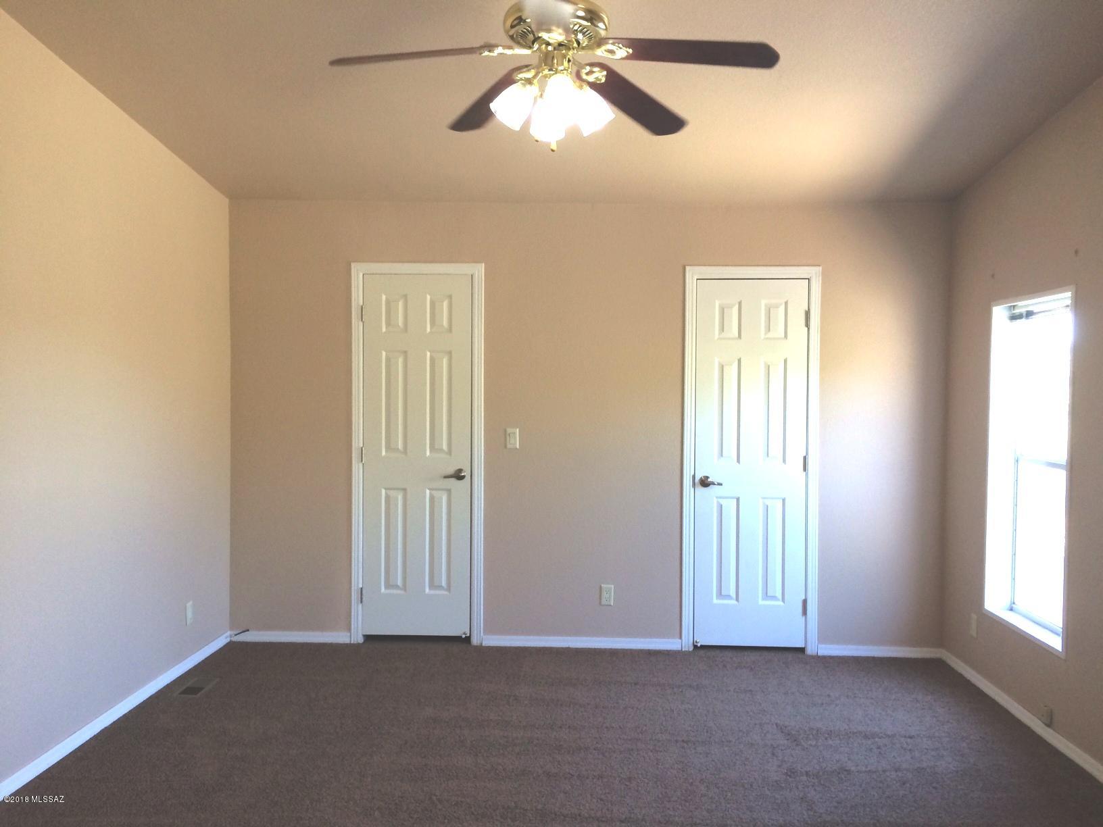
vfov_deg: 48.2
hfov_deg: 61.7
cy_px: 414
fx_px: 924
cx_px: 552
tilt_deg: -2.1
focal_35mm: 29
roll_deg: +0.0
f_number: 2.2
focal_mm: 4.15
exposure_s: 1/40
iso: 40
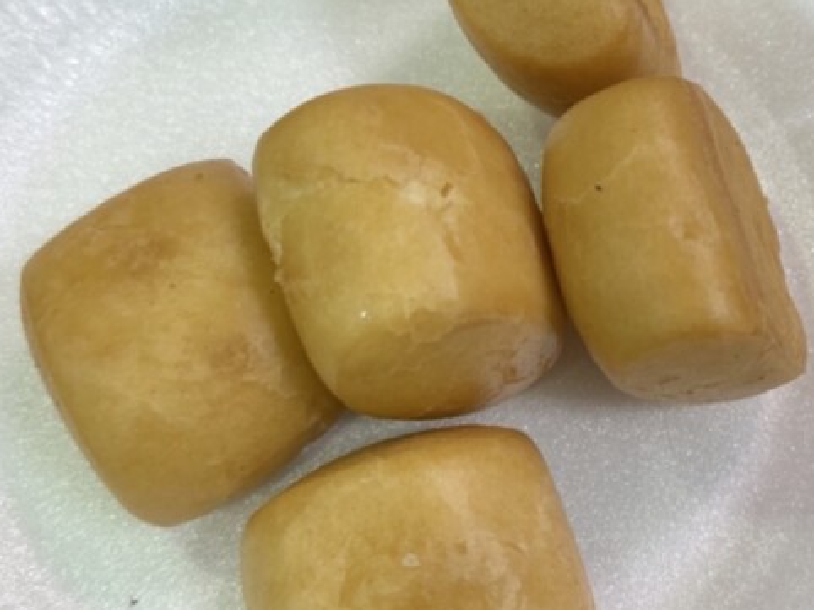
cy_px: 242
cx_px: 567
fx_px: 1199
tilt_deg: -67.6
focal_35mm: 51
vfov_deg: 28.5
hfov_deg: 37.0
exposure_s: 1/100
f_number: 1.78
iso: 100
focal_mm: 6.86
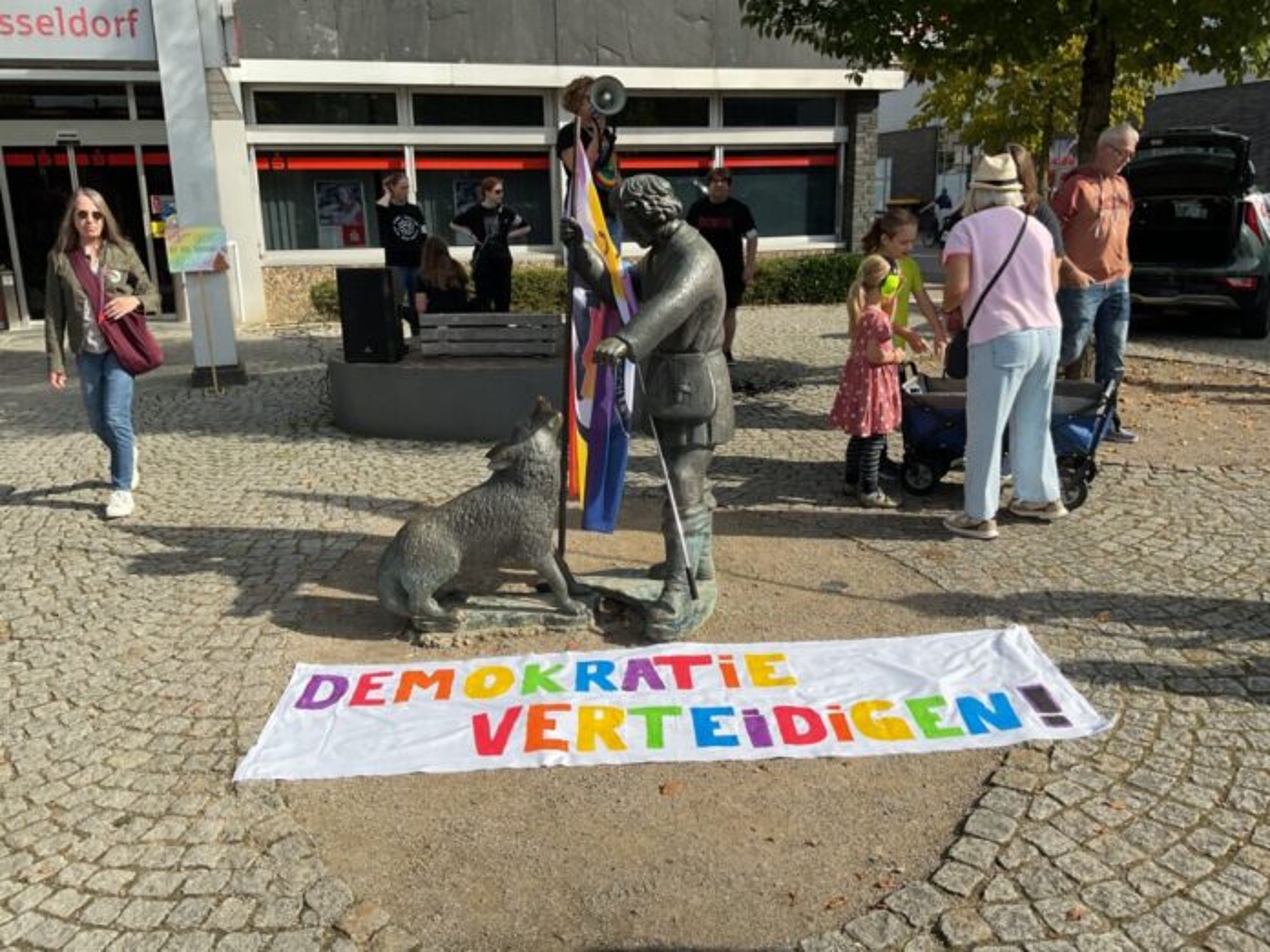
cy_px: 476
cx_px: 635
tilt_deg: -15.0
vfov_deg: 48.2
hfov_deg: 61.7
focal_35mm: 29
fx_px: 1064
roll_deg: +0.9
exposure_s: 1/1730
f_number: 1.8
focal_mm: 3
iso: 16
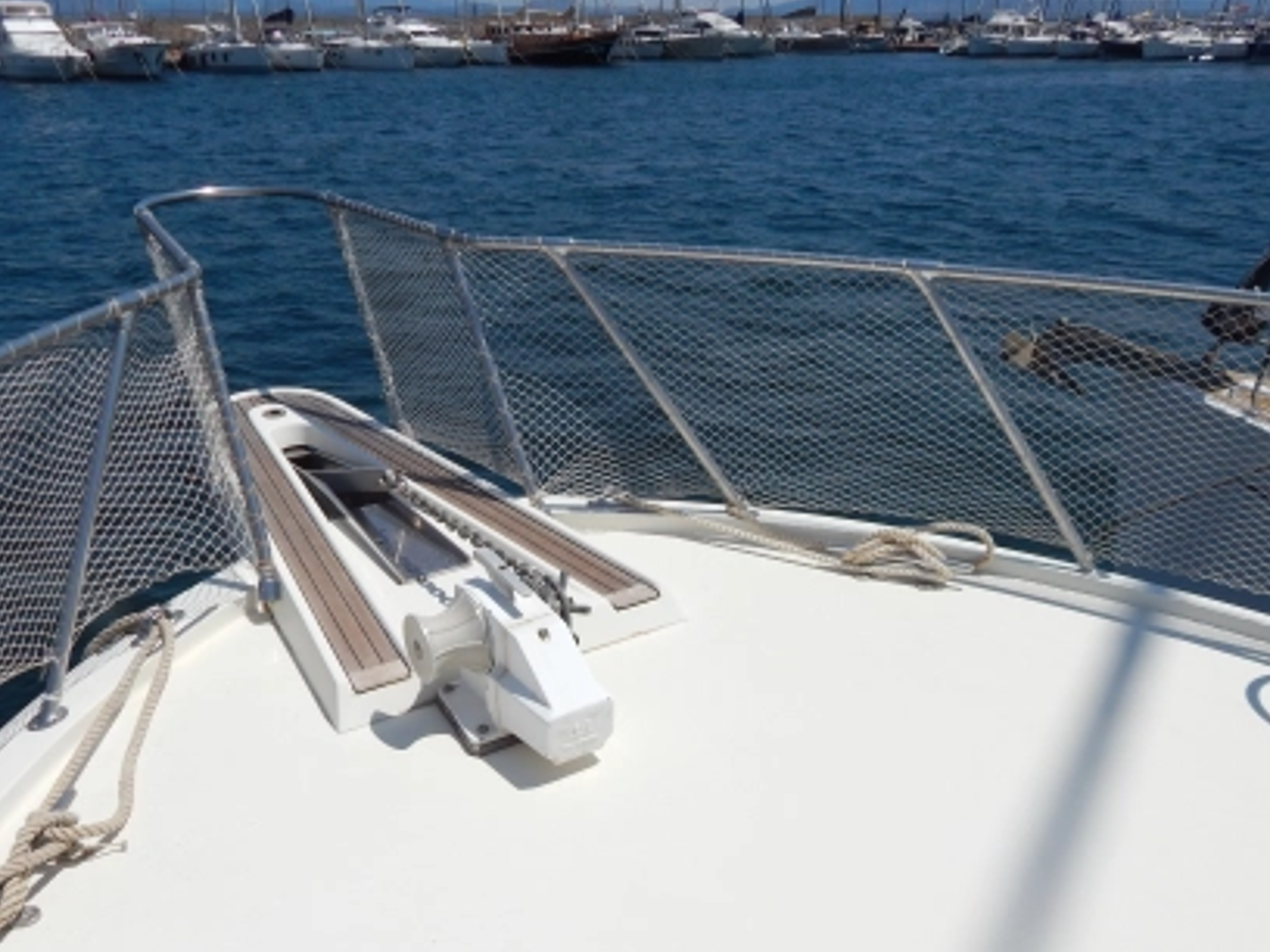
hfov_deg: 58.3
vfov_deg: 45.1
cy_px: 590
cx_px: 607
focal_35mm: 31
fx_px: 1137
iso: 125
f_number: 6
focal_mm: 4
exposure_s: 1/1500
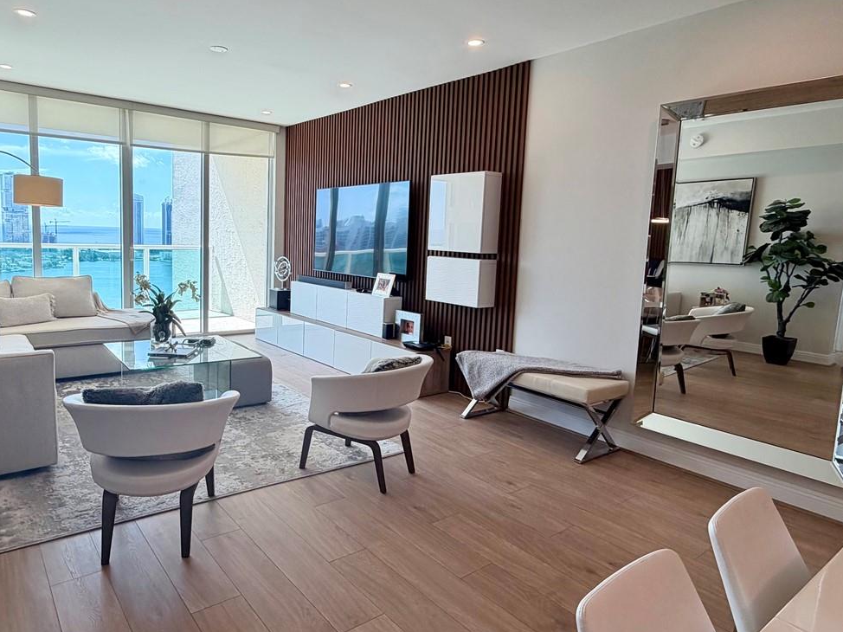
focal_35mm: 23
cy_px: 295
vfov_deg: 58.8
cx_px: 357
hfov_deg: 73.5
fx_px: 560
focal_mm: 2.22
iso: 50
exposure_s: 1/199
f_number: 2.2
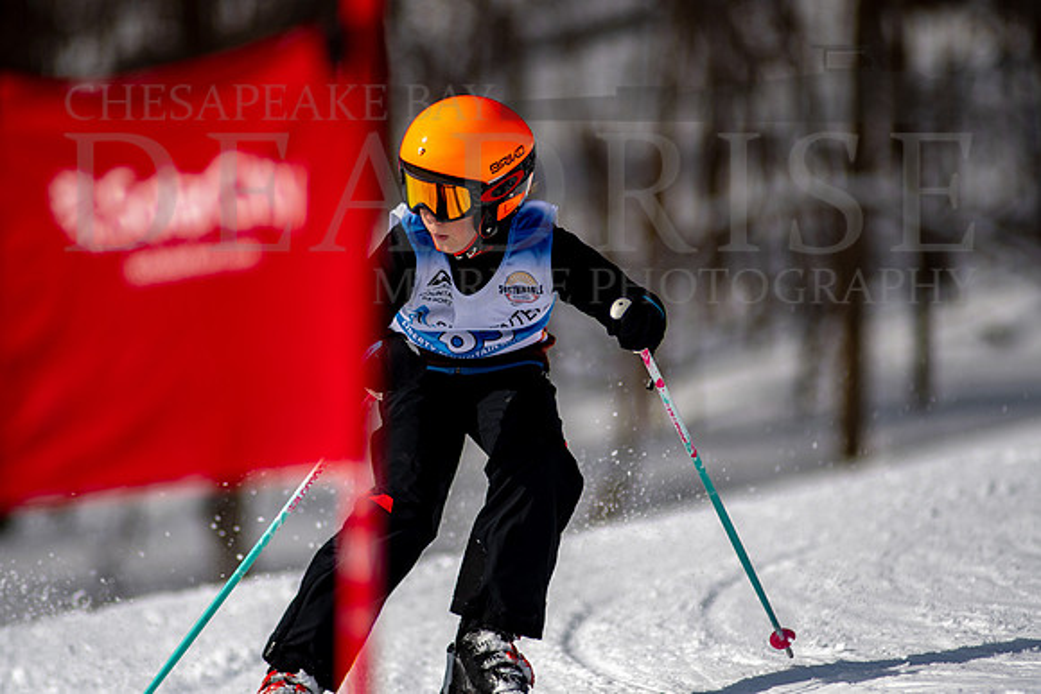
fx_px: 13015
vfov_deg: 3.1
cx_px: 520
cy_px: 347
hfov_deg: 4.6
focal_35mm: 450
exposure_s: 1/8000
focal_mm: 300
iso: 100
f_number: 2.8
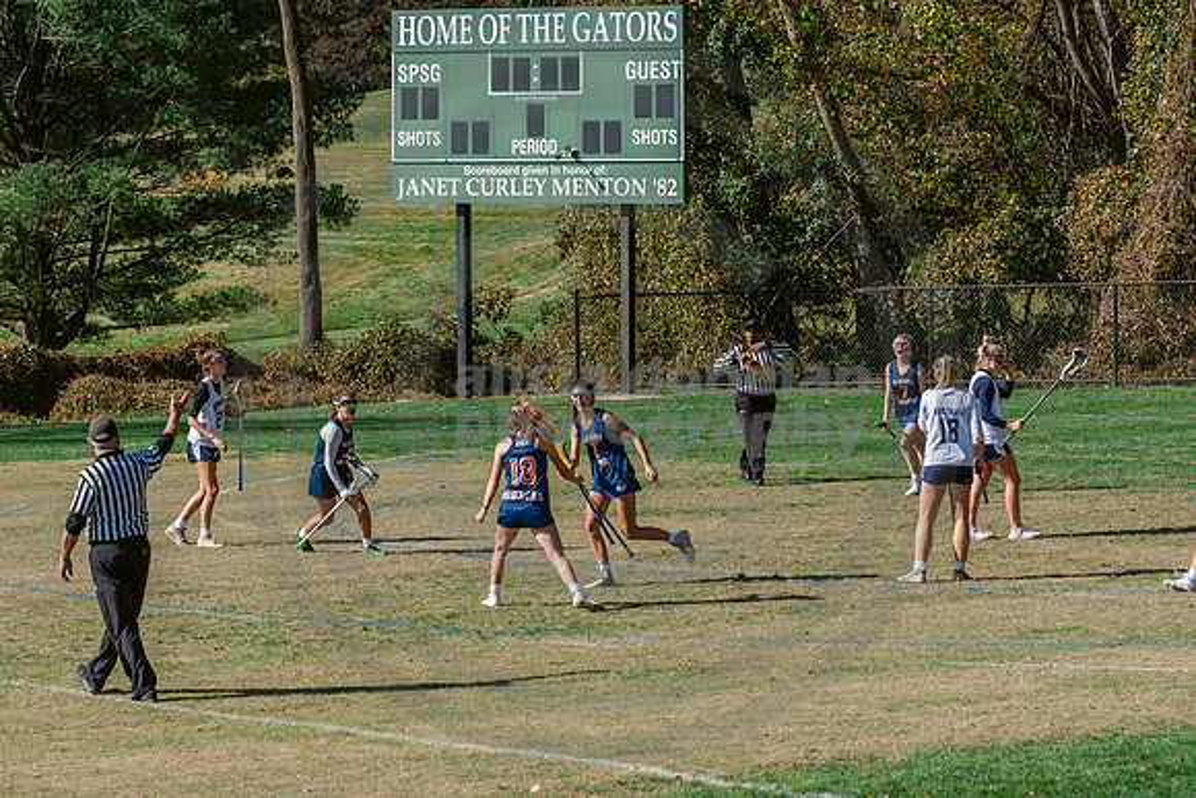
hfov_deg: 14.2
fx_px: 4796
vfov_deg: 9.5
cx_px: 559
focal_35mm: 144
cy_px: 292
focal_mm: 105
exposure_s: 1/800
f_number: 7.1
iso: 250
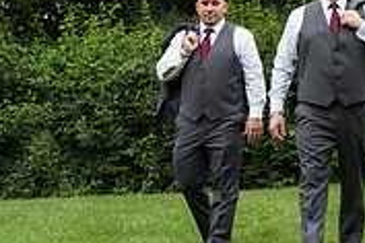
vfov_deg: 12.9
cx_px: 497
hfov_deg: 18.0
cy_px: 5
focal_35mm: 105
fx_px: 1065
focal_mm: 32
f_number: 2.8
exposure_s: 1/320
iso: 72
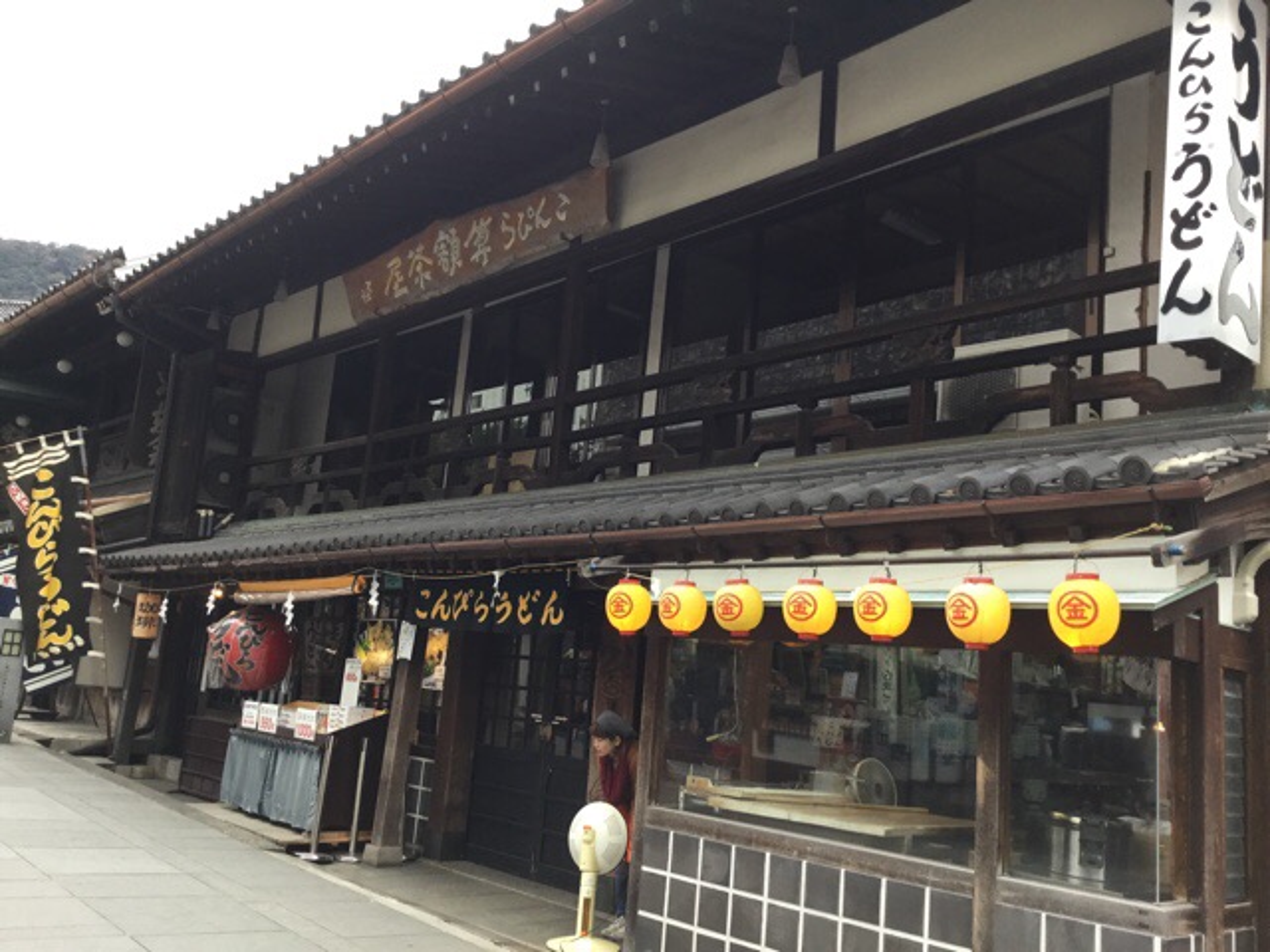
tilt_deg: +10.4
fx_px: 1137
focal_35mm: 31
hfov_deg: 58.4
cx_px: 635
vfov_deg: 45.4
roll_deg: -6.8
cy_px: 476
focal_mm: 3.3
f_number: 2.4
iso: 25
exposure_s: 1/40
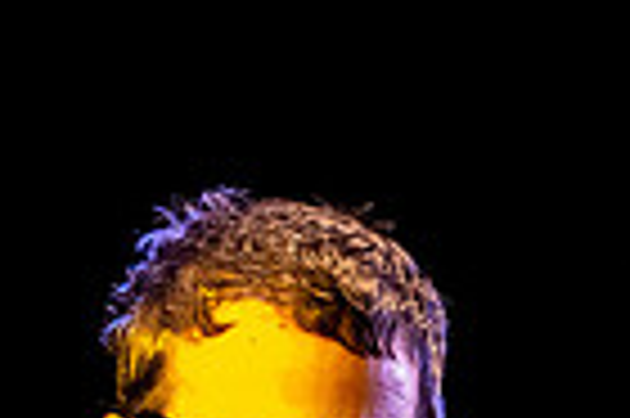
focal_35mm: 496
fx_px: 8670
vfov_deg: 2.8
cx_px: 306
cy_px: 629
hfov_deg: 4.2
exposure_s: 1/500
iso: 6400
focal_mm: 120
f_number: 3.5
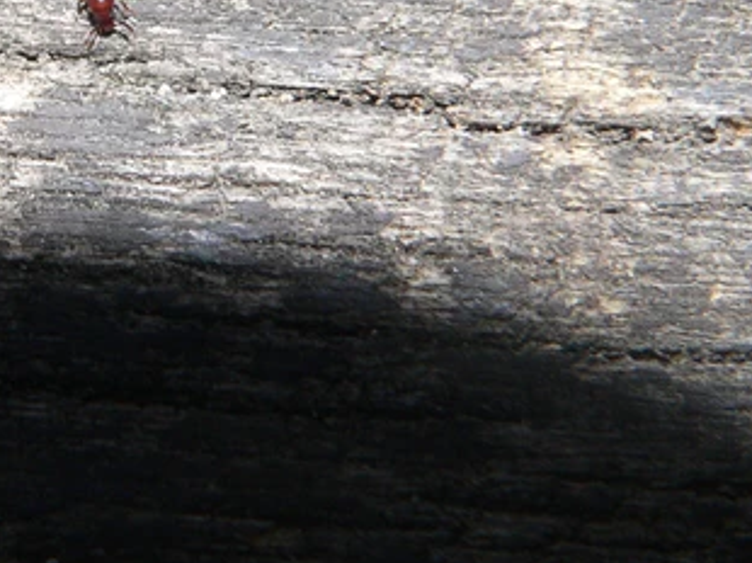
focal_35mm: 159
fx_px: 3451
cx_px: 46
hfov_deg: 12.3
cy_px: 12
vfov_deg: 9.3
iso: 100
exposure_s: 1/60
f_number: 4
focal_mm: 12.8
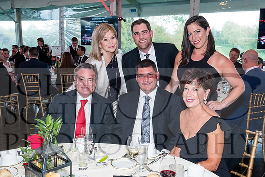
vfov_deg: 35.1
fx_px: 280
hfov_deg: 50.7
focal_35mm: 38
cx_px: 132
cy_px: 88
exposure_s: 1/80
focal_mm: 25.4
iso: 1600
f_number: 5.6
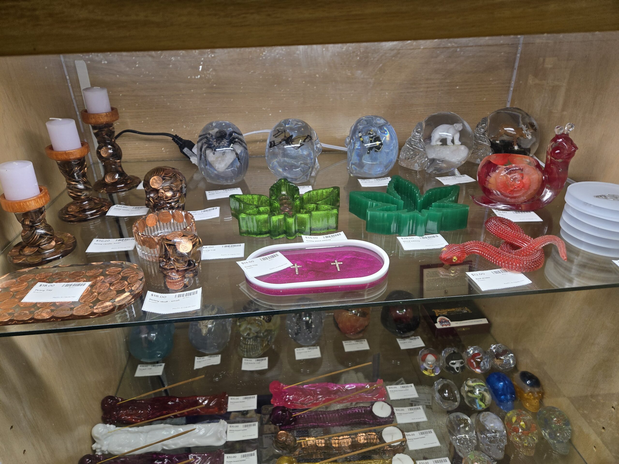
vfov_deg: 58.9
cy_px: 232
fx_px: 411
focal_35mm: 23
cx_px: 310
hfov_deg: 73.9
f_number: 1.8
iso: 100
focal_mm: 5.4
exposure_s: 1/120
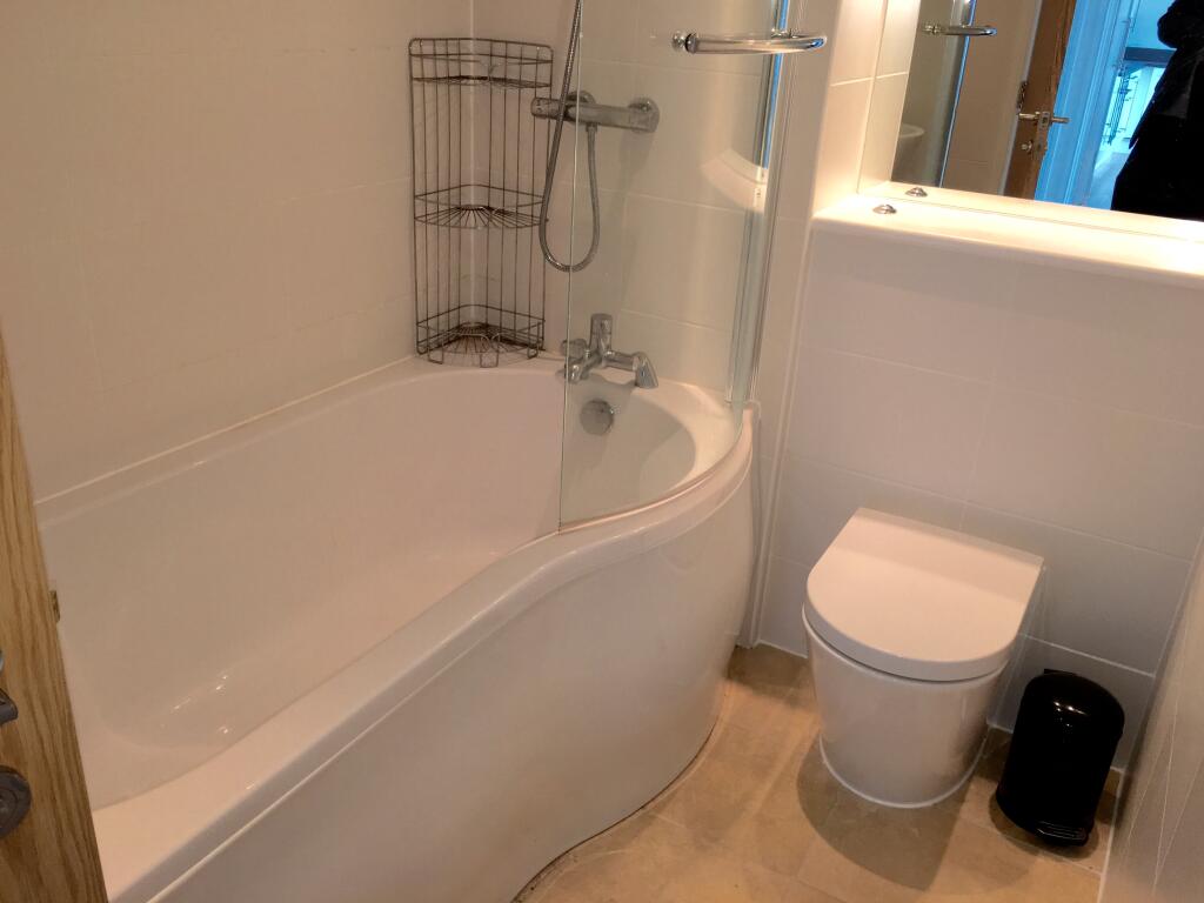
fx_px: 1009
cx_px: 602
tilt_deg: -24.1
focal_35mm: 29
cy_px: 452
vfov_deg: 48.2
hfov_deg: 61.7
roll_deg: -3.5
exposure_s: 1/33
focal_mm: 4.15
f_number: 2.2
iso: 40
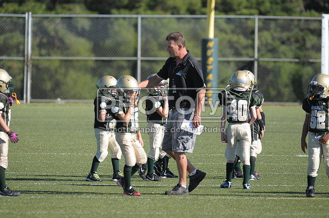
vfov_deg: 3.0
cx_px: 164
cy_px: 109
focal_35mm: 450
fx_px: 4107
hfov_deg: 4.6
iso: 640
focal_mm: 300
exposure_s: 1/3200
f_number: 4
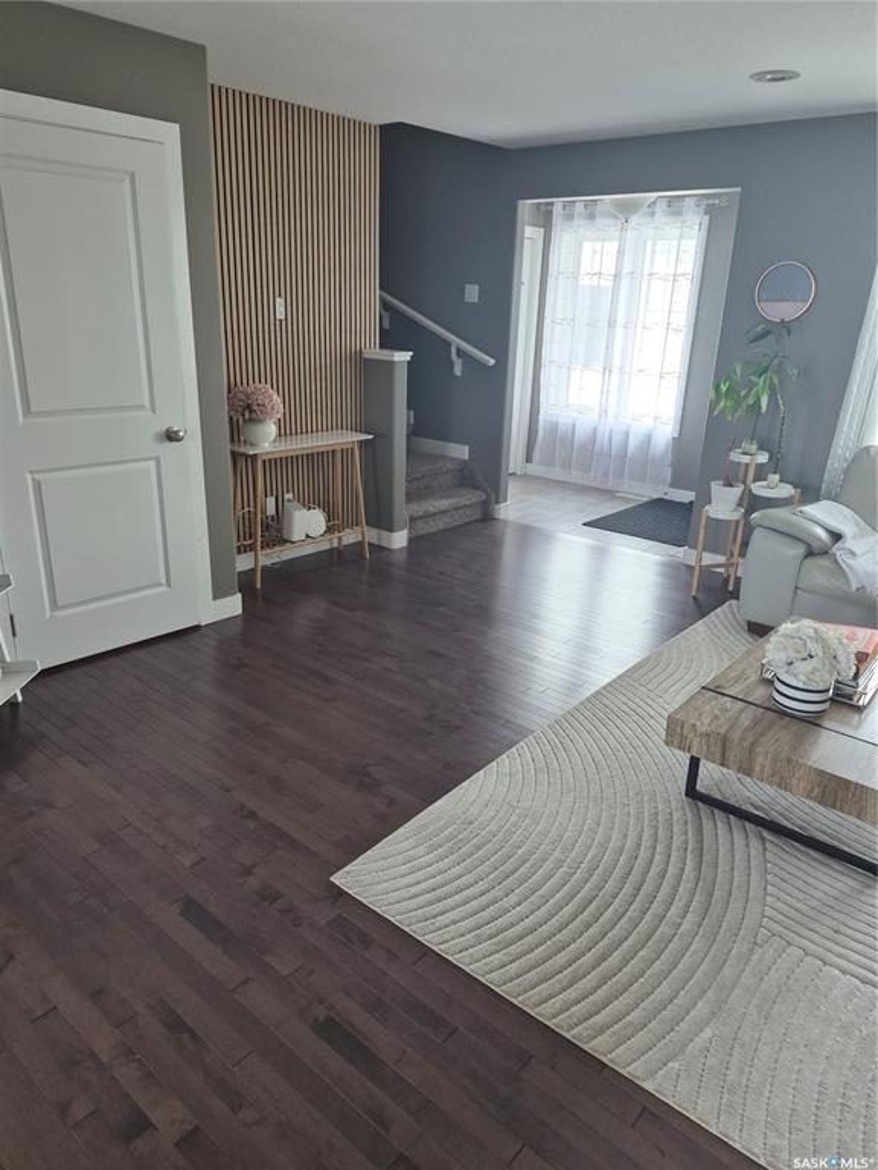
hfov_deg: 58.9
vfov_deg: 73.9
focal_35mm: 23
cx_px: 439
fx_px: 778
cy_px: 585
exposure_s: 1/180
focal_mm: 5.4
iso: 200
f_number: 1.8
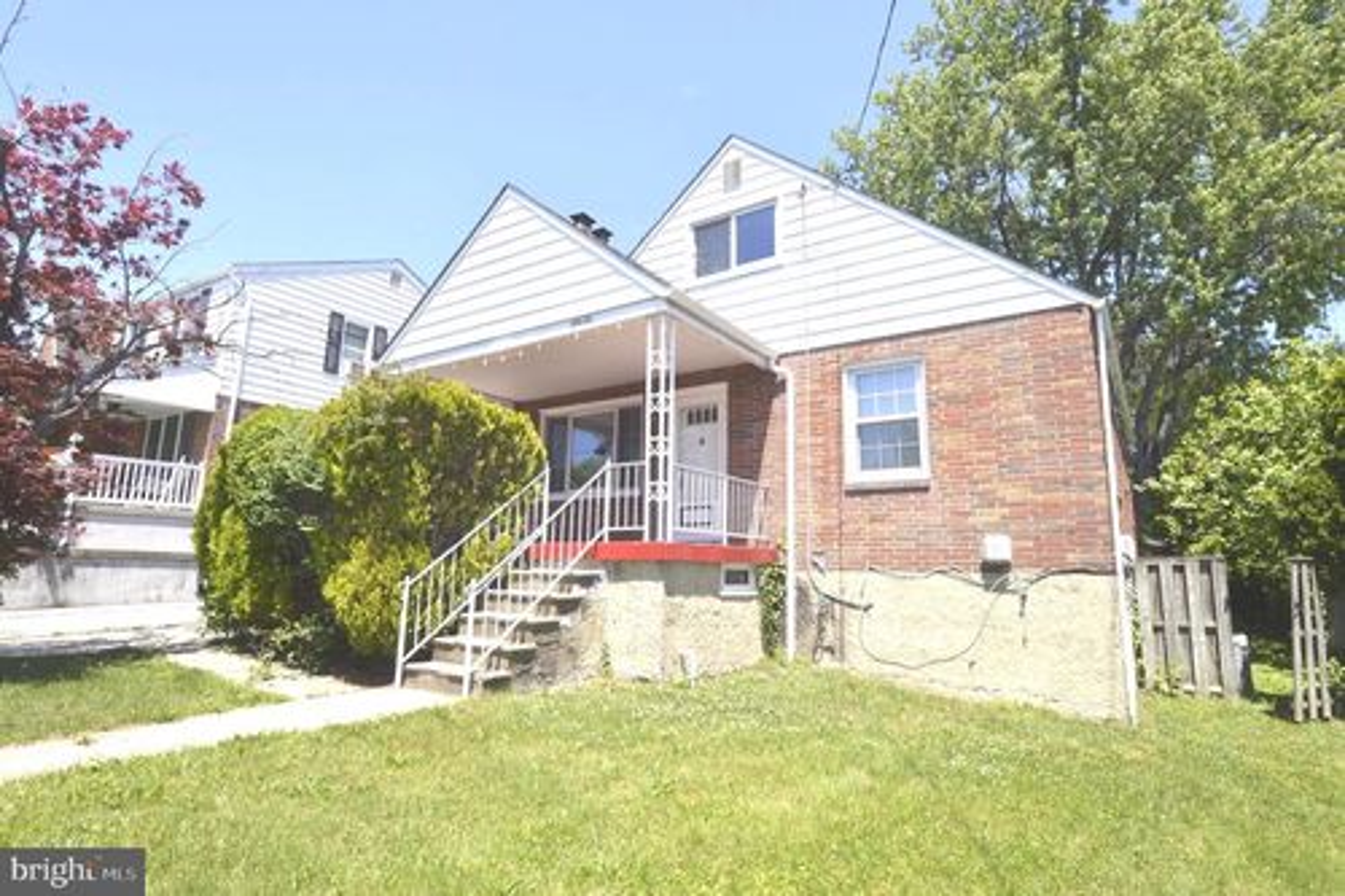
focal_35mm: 18
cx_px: 672
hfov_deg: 90.0
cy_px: 448
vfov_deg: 67.3
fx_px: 672
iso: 100
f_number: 8
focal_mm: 12
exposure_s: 1/200
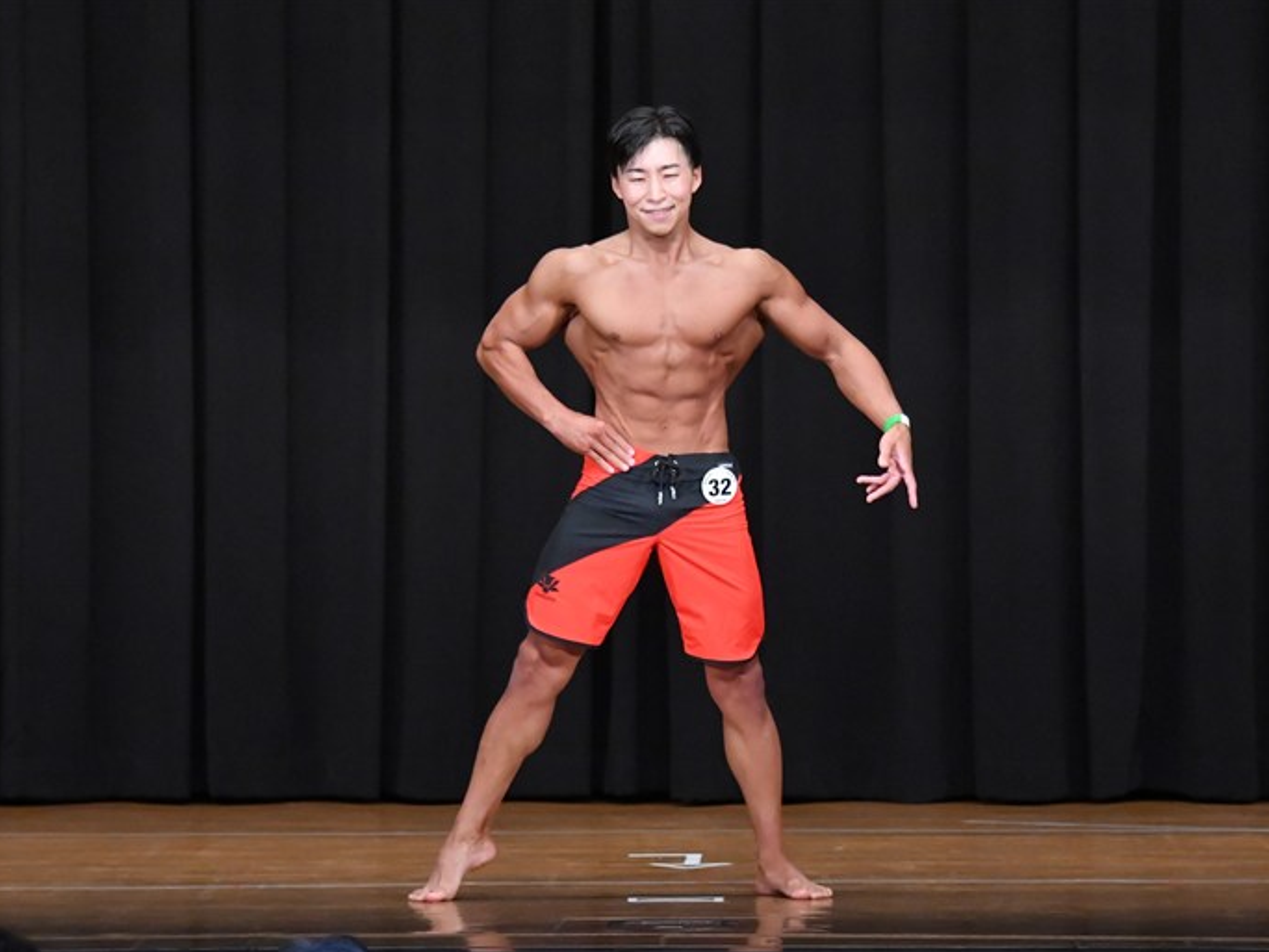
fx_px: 8982
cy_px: 477
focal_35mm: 245
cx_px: 700
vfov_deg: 6.1
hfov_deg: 8.1
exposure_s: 1/400
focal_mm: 150
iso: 8000
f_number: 5.6
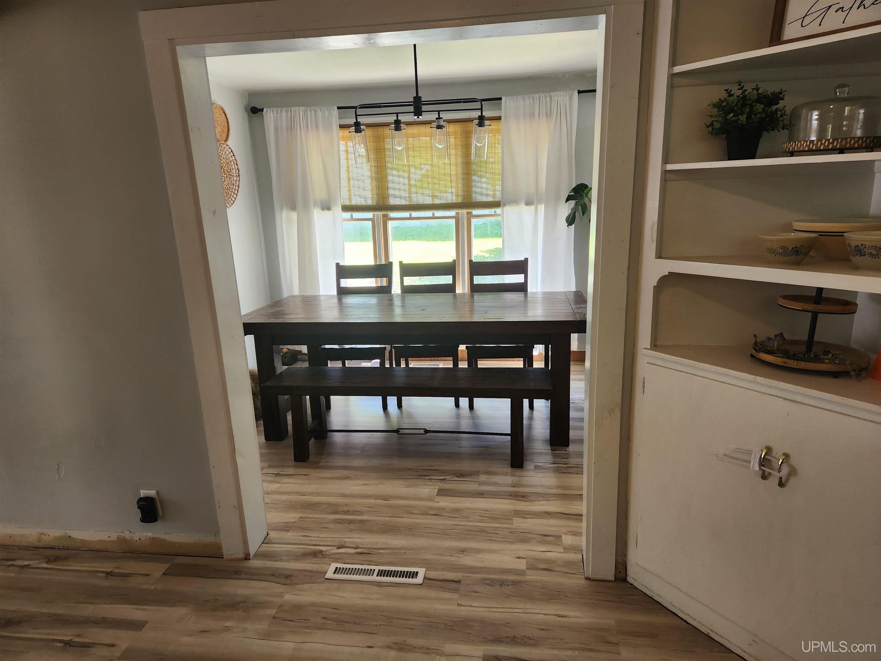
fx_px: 585
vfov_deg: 58.9
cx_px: 440
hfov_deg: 73.9
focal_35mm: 23
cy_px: 330
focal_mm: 5.4
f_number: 1.8
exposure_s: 1/120
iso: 160
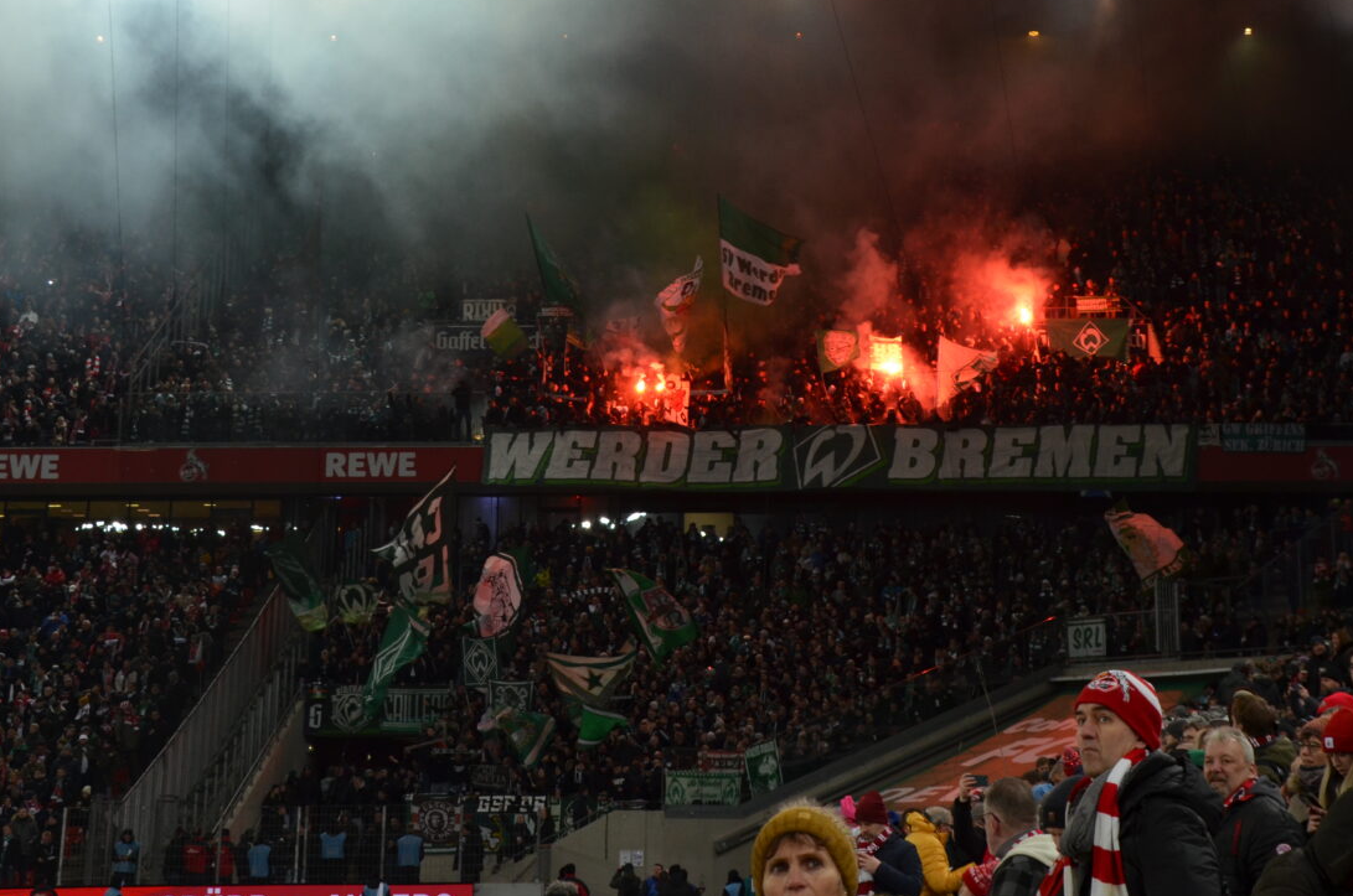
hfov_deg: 30.5
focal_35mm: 66
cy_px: 252
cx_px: 765
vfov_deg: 20.4
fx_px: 2476
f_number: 5.6
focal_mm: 30
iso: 360
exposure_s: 1/125
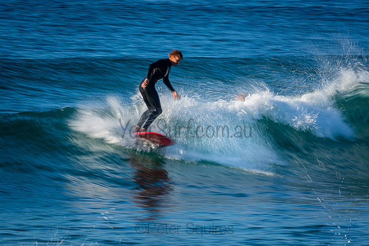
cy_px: 123
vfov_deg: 1.8
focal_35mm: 750
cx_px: 184
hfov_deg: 2.7
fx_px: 7689
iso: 100
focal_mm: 500
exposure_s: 1/20
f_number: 25
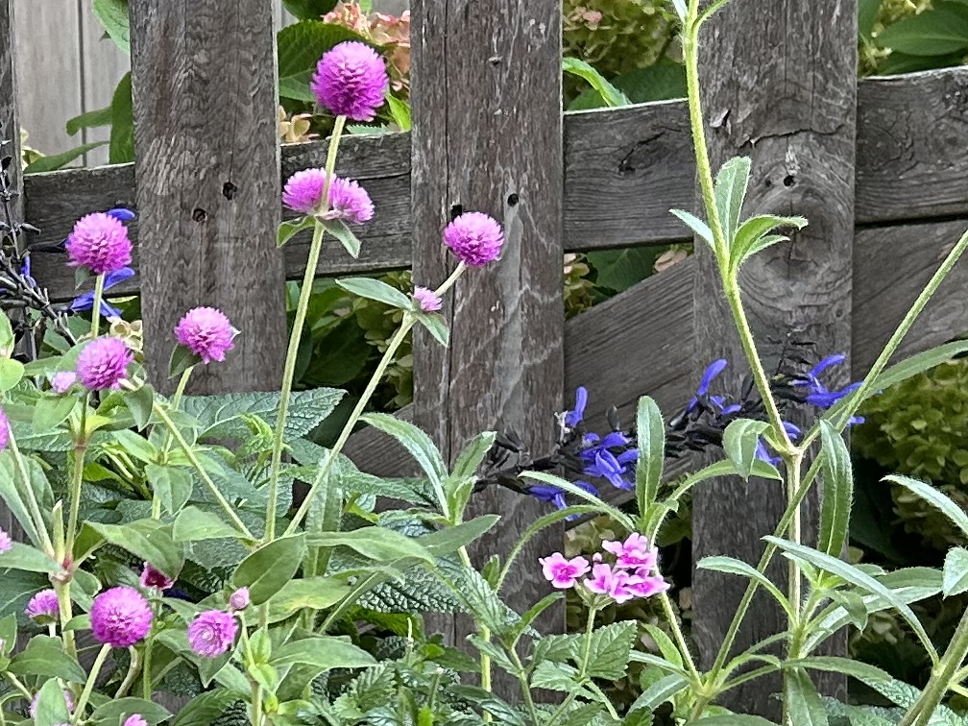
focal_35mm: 104
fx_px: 2908
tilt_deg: -8.9
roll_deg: +3.0
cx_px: -84
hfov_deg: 18.2
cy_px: 884
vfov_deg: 13.8
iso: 125
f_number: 1.5
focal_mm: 5.7
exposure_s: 1/121
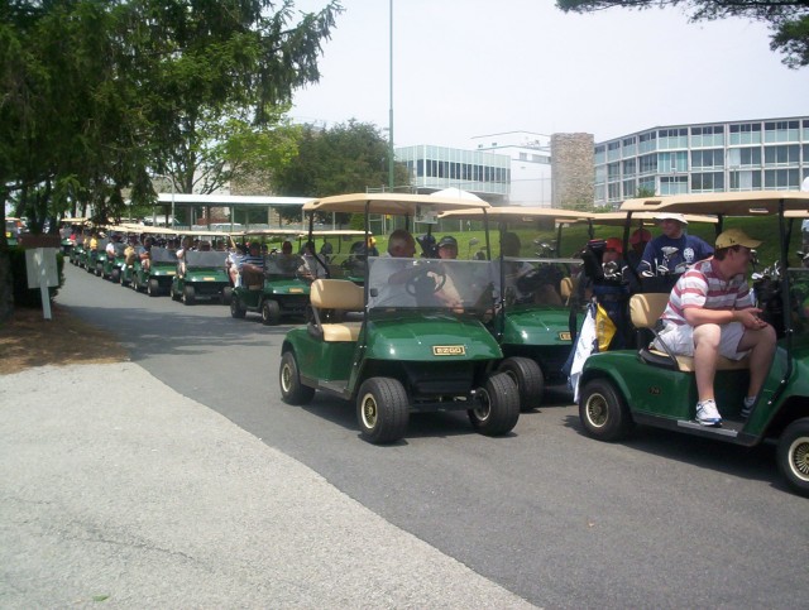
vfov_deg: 37.9
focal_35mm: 38
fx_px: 890
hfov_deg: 48.9
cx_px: 404
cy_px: 305
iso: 100
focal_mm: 4.99
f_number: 4.5
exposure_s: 1/569
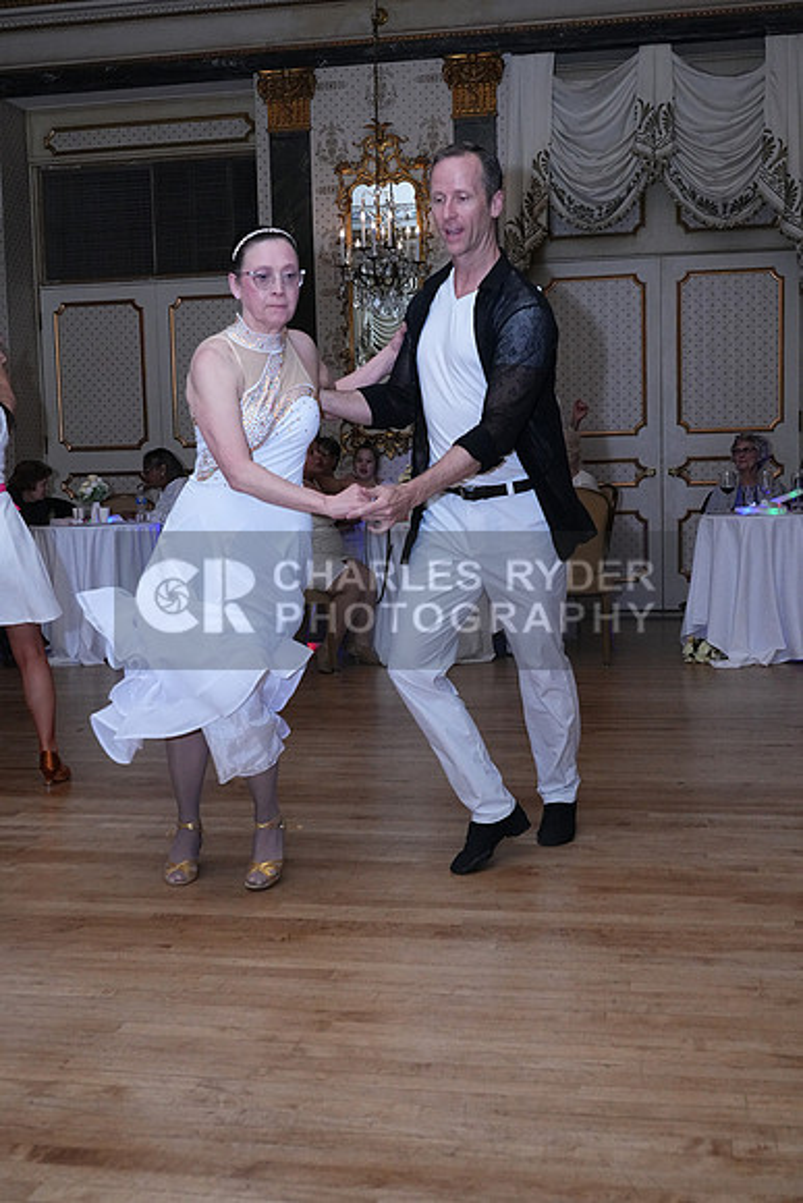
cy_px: 602
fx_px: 1337
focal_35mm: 40
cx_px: 402
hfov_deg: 33.4
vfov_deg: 48.4
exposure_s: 1/200
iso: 5000
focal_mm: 40
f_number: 6.3
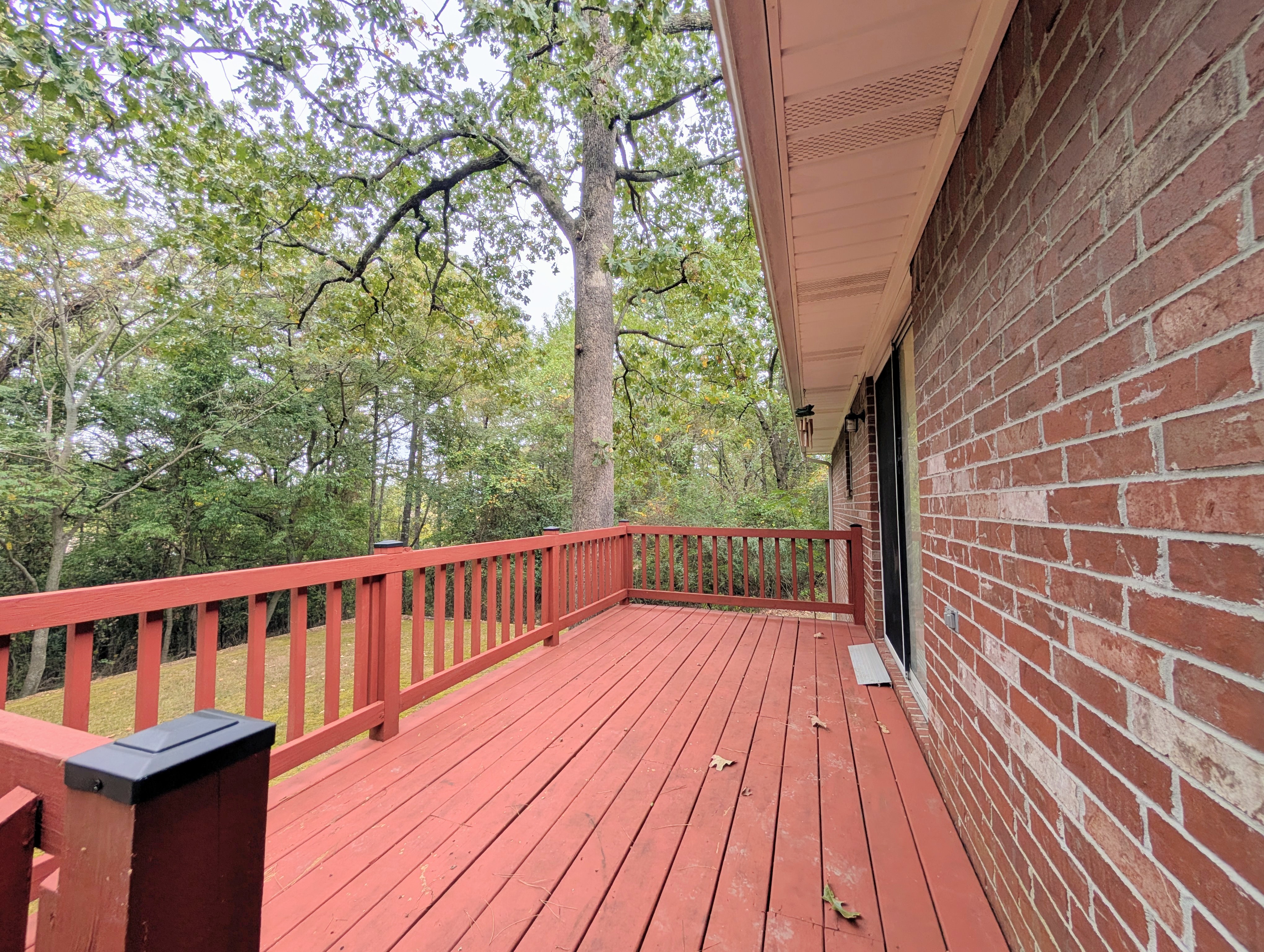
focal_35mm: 12
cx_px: 632
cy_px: 476
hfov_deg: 110.5
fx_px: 439
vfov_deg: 94.6
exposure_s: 1/279
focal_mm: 2.02
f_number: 1.7
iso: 55
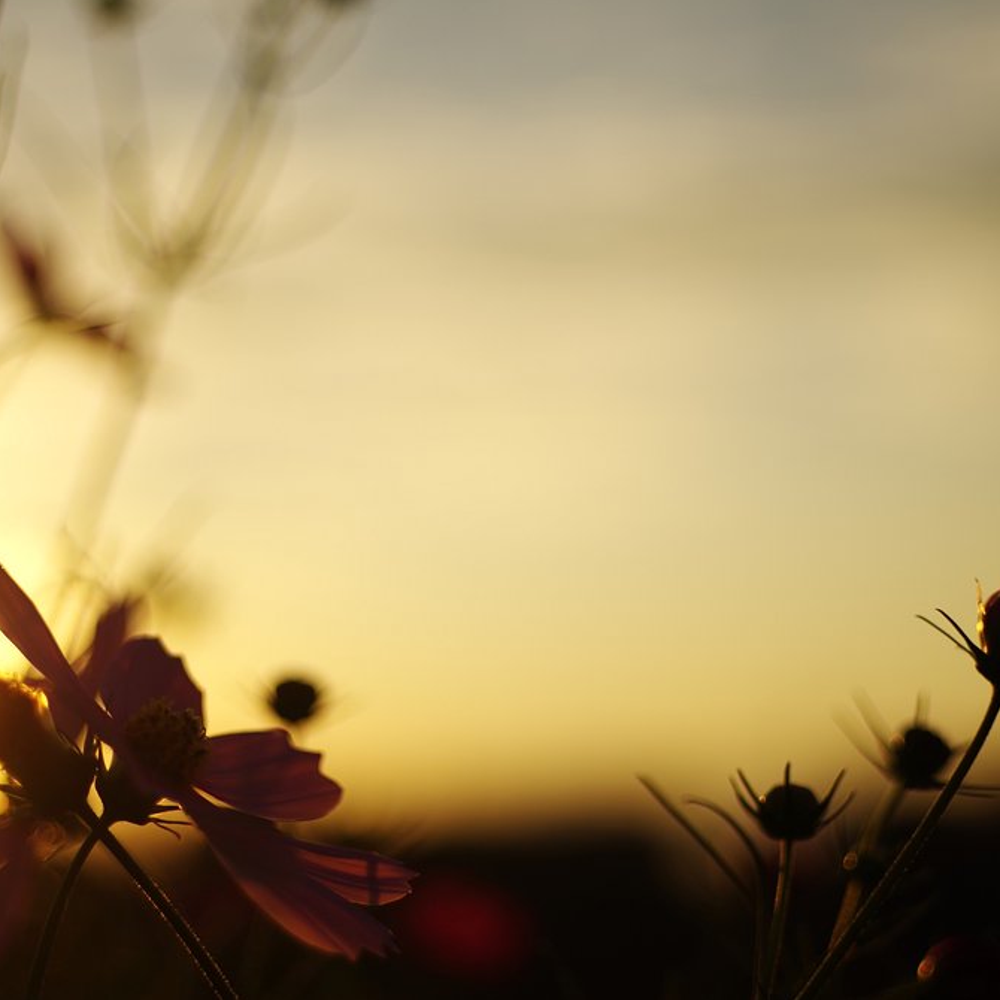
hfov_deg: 20.9
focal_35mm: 83
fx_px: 2713
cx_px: 427
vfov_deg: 20.9
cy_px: 497
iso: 100
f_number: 1.9
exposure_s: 1/5000
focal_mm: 43
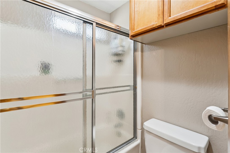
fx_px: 105
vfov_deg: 72.0
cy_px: 76
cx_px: 115
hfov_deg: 95.0
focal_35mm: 16
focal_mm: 16.5
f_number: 13
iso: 100
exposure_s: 2
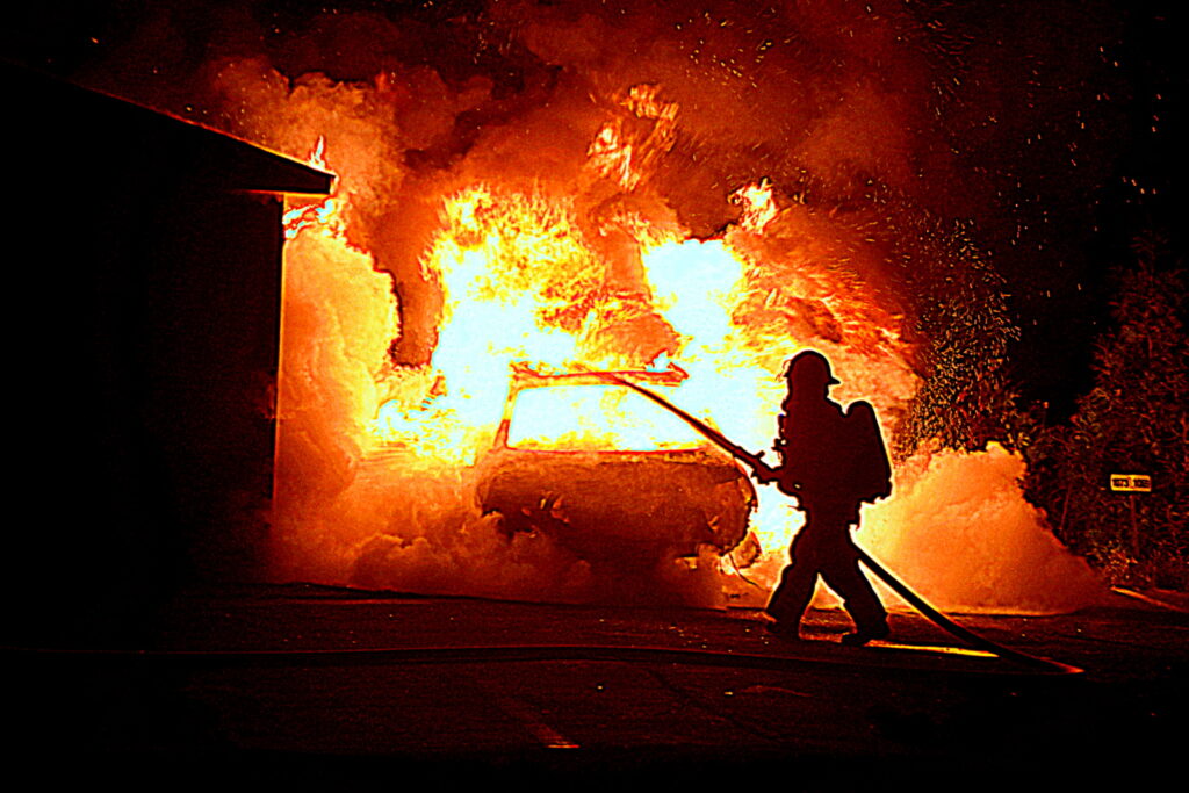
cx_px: 594
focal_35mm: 120
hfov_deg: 17.1
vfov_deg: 11.4
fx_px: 3964
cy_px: 396
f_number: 5
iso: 800
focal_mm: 80
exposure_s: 1/60
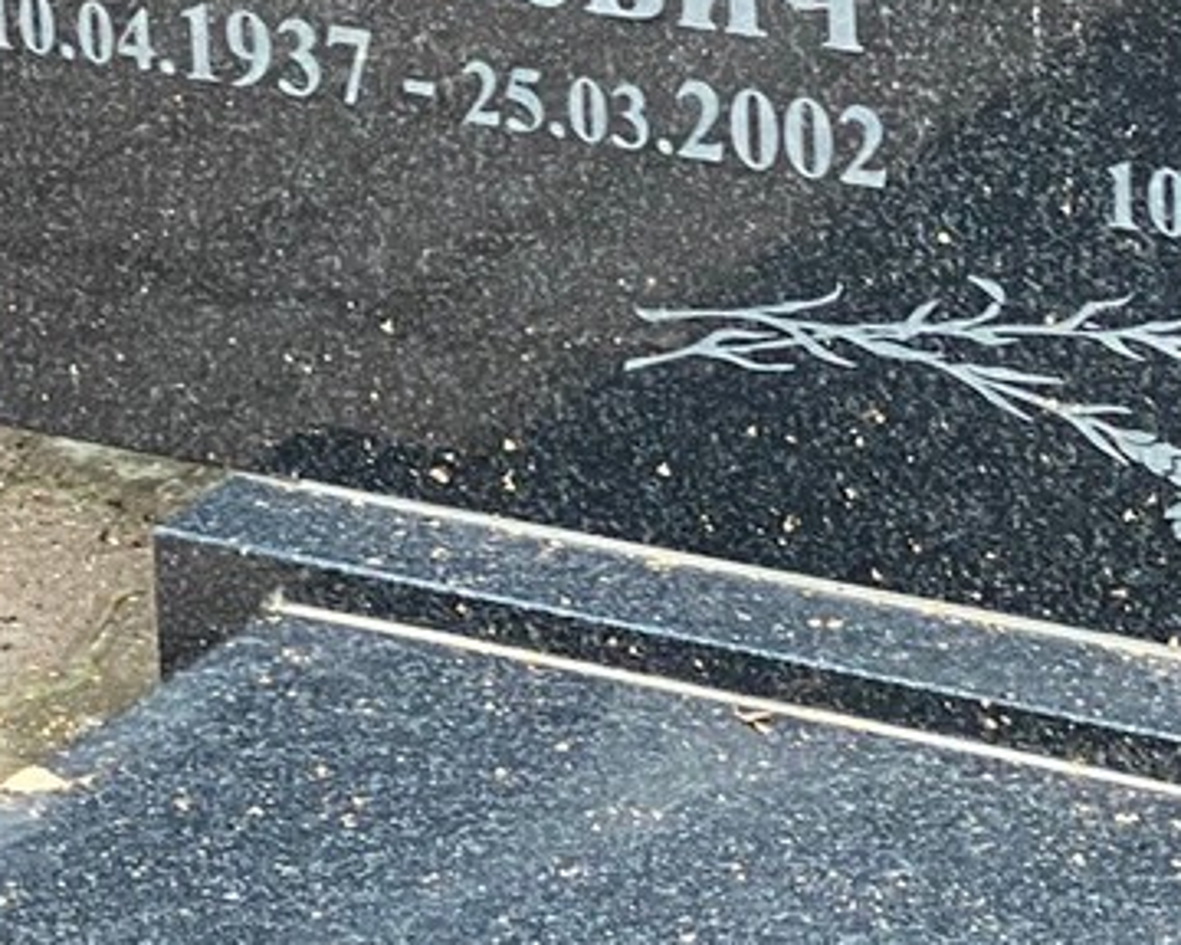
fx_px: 7095
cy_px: -364
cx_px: 643
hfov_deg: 9.5
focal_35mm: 203
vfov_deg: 7.5
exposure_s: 1/121
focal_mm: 6
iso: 100
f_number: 2
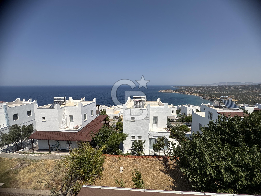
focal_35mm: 14
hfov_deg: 102.1
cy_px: 98
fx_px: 106
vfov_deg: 85.7
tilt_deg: -7.9
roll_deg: +0.2
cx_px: 130
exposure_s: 1/4132
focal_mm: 2.22
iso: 50
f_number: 2.2
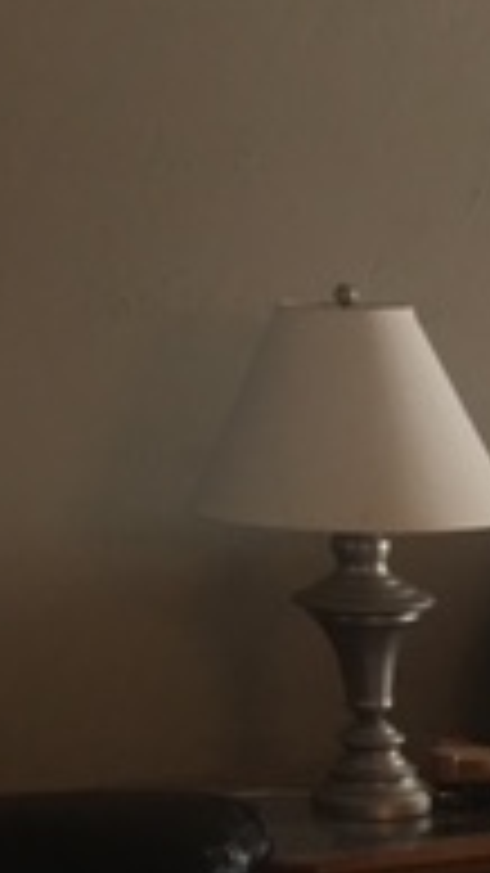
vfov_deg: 19.4
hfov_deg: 10.0
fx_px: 2404
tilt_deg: -19.7
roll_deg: -4.7
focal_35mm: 104
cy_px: 1053
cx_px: 1241
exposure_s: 1/15
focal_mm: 4.15
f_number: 2.2
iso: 64
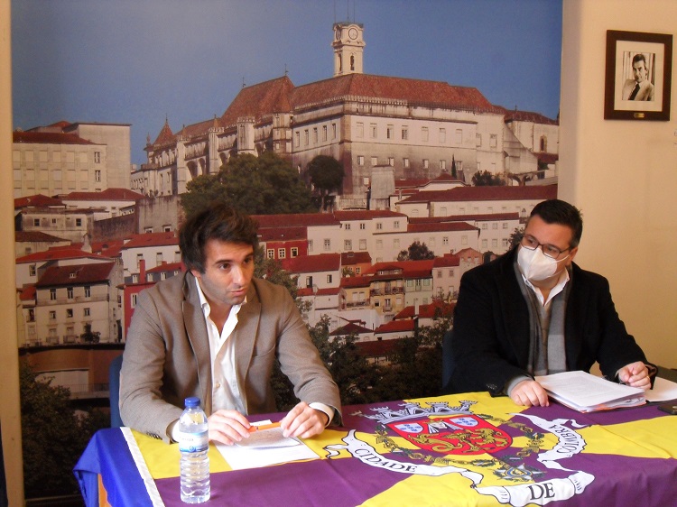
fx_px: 899
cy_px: 254
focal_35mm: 46
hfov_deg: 41.3
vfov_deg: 31.5
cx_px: 338
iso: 400
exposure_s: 1/15
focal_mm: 8.2
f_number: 3.8
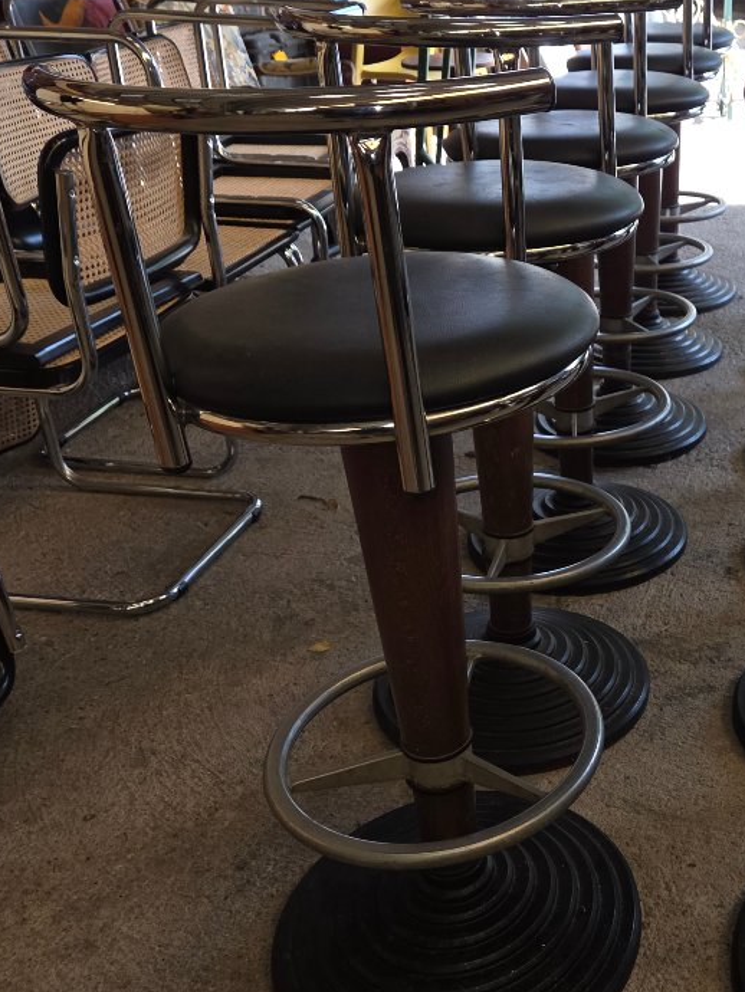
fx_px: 1147
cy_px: 510
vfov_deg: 46.8
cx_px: 640
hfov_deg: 34.4
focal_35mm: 40
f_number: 1.8
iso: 40
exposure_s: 1/120
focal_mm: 5.4
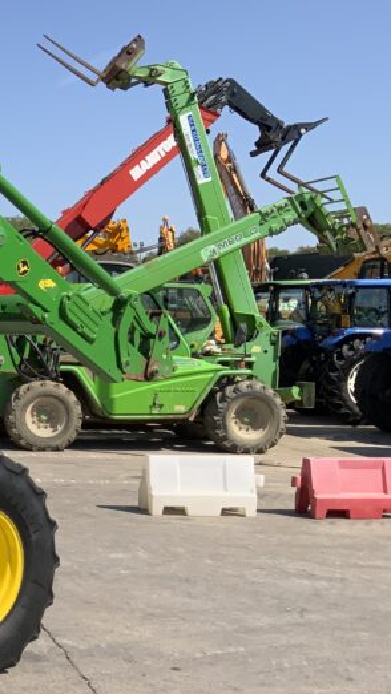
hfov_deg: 16.8
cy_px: 404
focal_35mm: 62
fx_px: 1142
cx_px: -266
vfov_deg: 33.8
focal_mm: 3
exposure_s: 1/1534
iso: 16
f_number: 1.8
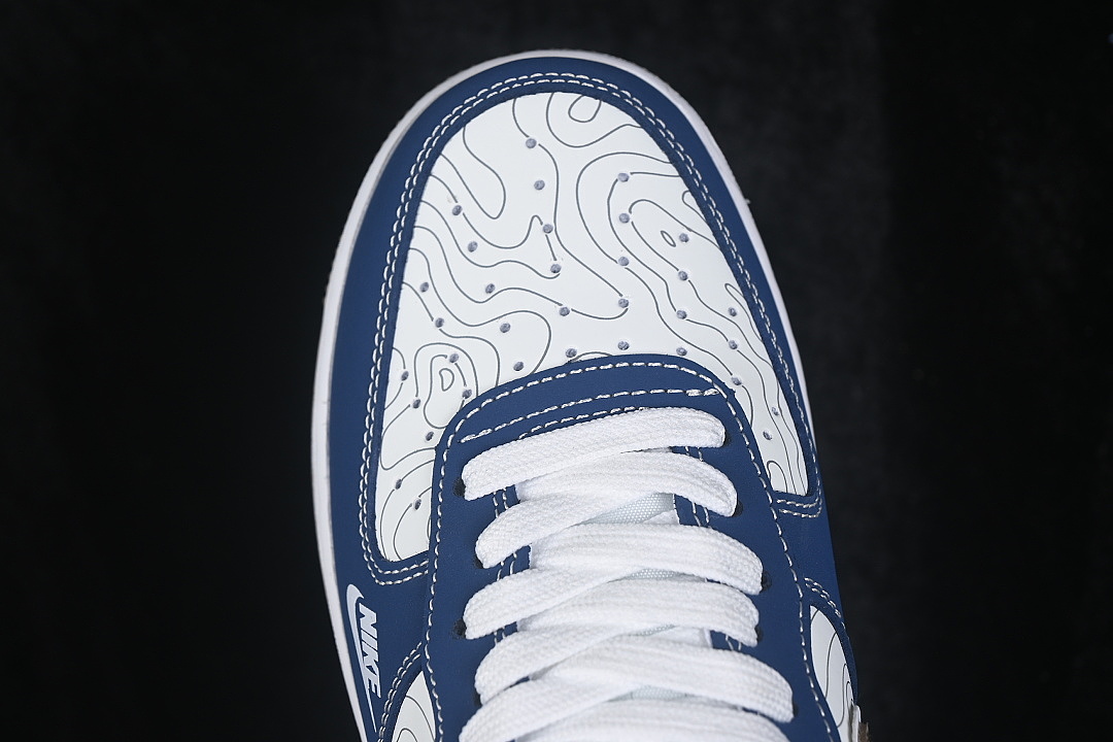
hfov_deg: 27.0
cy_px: 371
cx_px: 556
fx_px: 2319
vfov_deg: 18.2
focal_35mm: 75
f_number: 7.1
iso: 160
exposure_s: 1/80
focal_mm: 50
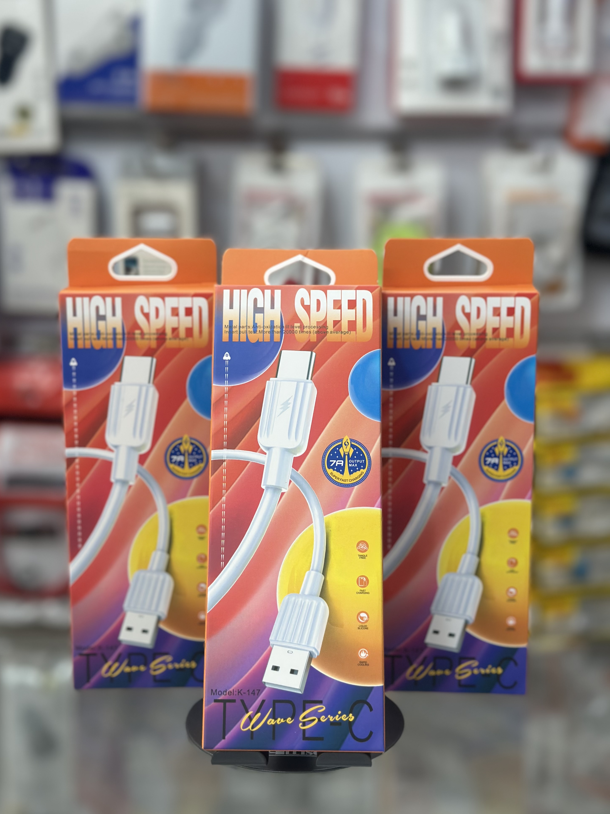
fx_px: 1175
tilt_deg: -10.9
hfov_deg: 29.1
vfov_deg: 38.2
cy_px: 401
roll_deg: -0.8
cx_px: 293
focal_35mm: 50
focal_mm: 6.86
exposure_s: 1/185
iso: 80
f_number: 1.78
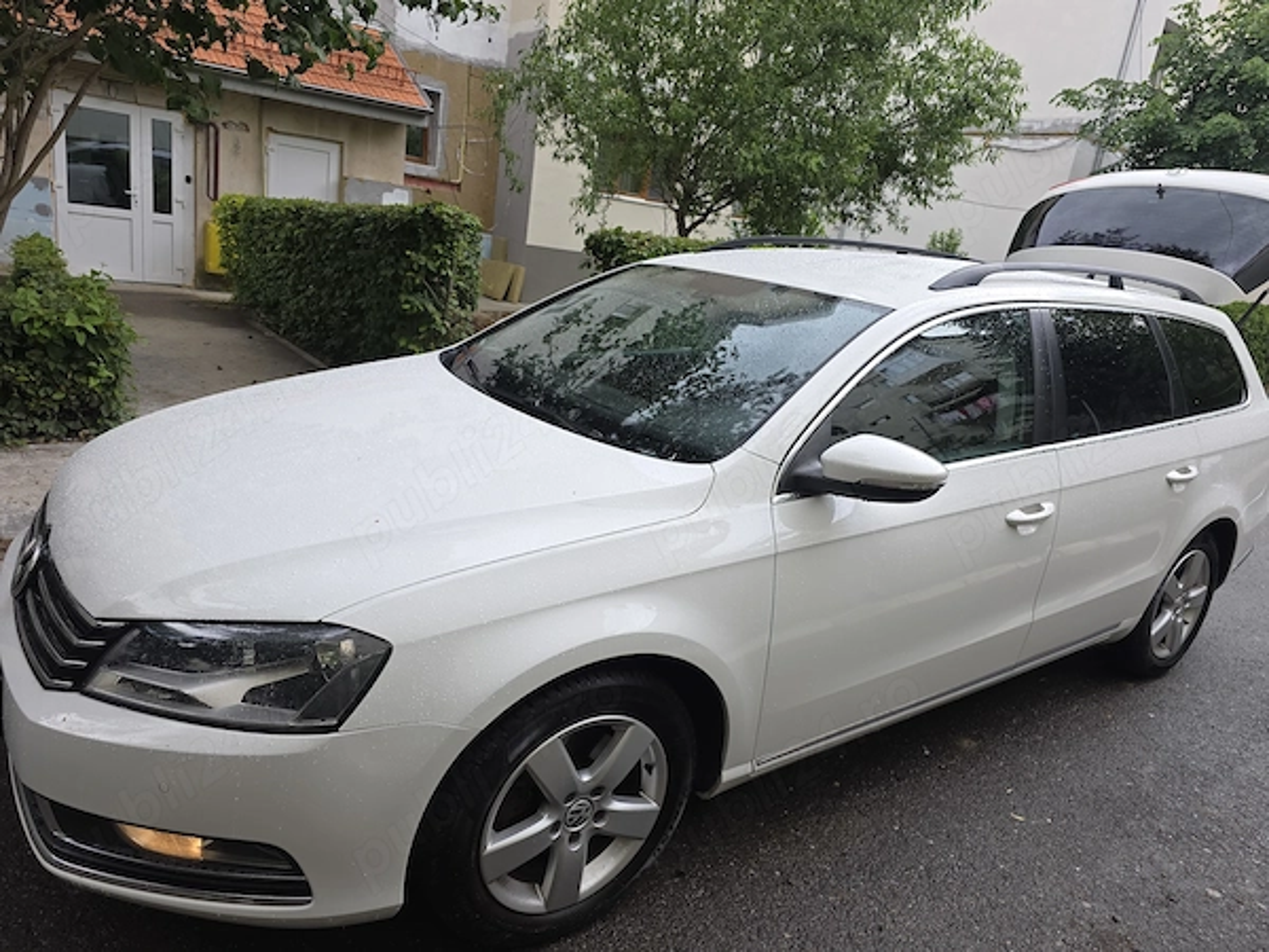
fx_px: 843
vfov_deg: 58.9
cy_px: 476
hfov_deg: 73.9
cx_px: 634
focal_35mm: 23
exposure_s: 1/130
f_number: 1.7
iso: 12
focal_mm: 6.3
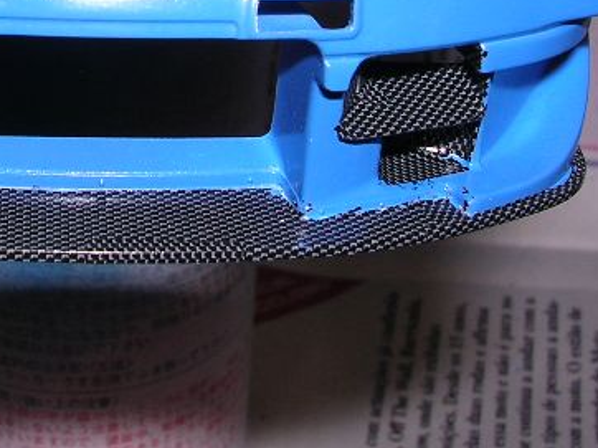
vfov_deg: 17.0
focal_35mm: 84
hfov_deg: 22.8
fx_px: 1450
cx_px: 79
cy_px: -31
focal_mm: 5.8
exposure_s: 1/60.1
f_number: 5.6
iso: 100
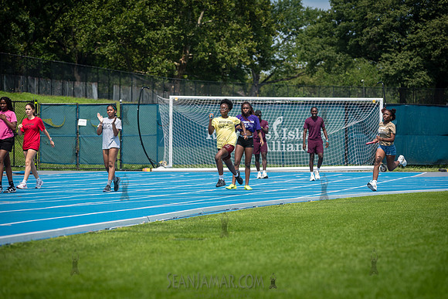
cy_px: 150
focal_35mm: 145
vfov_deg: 9.5
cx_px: 224
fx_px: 1805
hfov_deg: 14.2
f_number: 5
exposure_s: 1/1250
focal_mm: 145
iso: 160
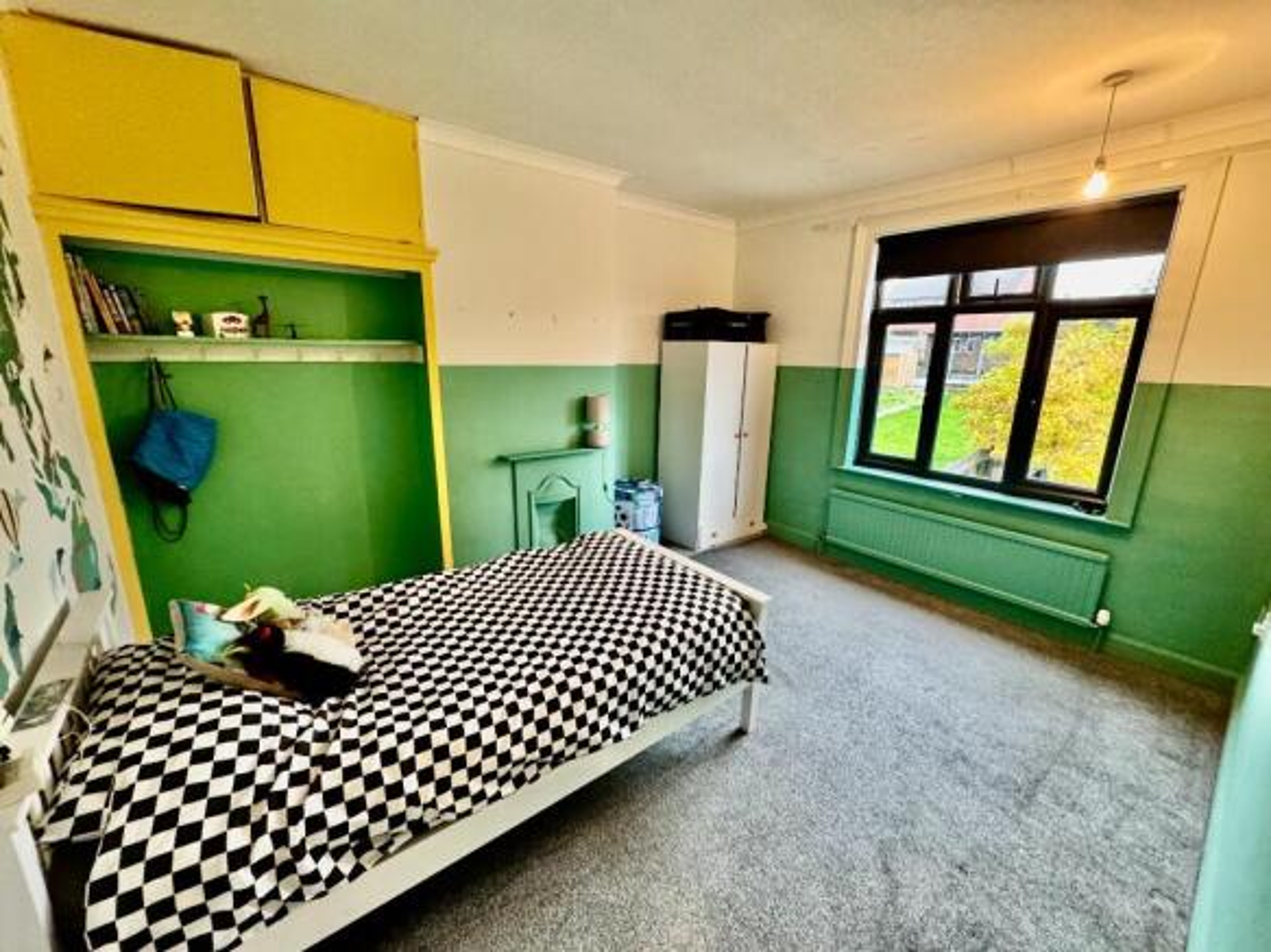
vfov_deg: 85.7
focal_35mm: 14
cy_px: 476
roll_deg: -0.8
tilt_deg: -14.1
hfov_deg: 102.1
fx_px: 514
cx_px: 636
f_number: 2.2
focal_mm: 2.22
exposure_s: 1/50
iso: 640
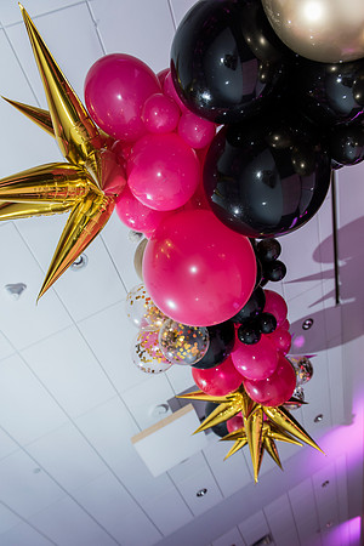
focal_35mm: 24
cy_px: 273
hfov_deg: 53.1
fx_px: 364
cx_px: 182
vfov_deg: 73.7
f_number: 3.5
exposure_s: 1/60
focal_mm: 24
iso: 800
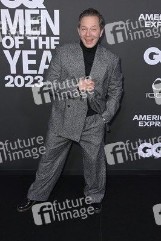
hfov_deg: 38.8
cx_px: 80
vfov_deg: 55.8
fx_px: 228
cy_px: 120
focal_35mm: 34
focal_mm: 34
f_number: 5.6
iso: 1000
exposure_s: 1/250
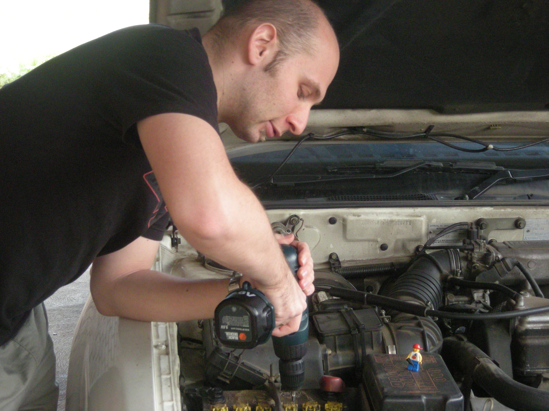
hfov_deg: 25.7
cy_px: 206
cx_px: 274
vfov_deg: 19.4
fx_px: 1205
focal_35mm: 76
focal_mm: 12.3
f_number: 3.9
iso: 346
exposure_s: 1/52.5
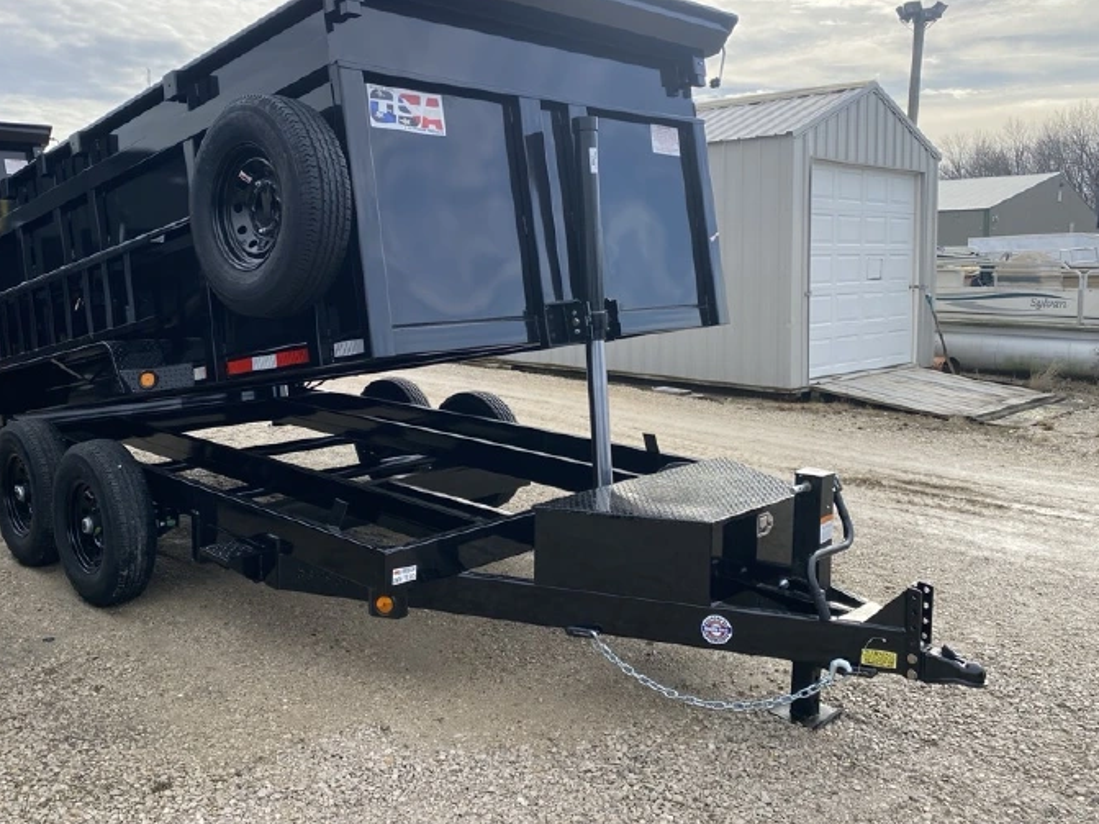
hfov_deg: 58.3
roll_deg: +0.8
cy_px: 342
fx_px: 984
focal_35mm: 31
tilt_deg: -3.8
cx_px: 501
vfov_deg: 45.3
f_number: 1.8
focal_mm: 4.25
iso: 32
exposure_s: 1/1808
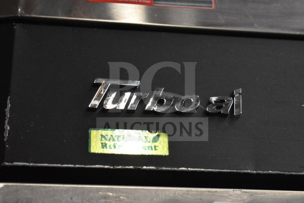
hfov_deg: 24.6
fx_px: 697
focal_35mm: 82
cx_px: 152
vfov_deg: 16.6
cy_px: 102
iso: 6400
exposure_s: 1/160
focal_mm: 55
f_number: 6.3
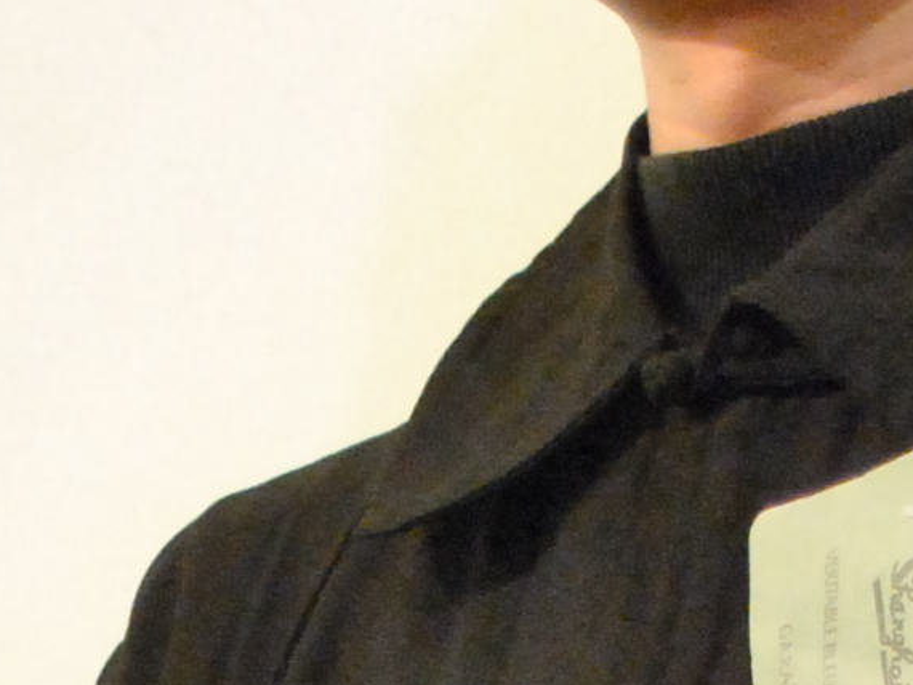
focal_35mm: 255
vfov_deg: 5.5
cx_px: 197
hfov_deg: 7.8
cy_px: 2036
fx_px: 6728
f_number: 4.2
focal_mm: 26
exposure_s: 1/50
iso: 1600
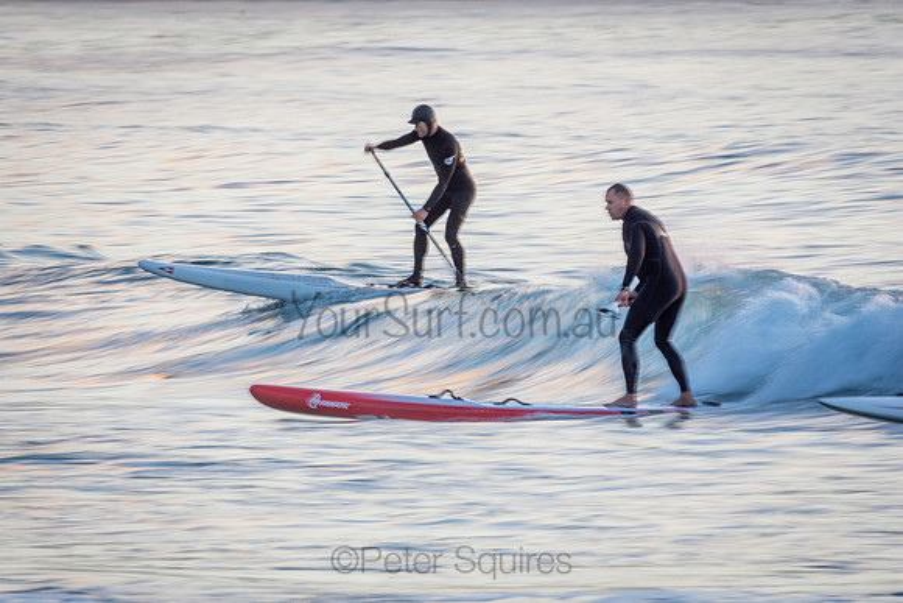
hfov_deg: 2.7
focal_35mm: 750
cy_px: 302
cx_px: 452
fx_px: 18816
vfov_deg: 1.8
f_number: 14
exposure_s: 1/20
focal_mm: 500
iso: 100
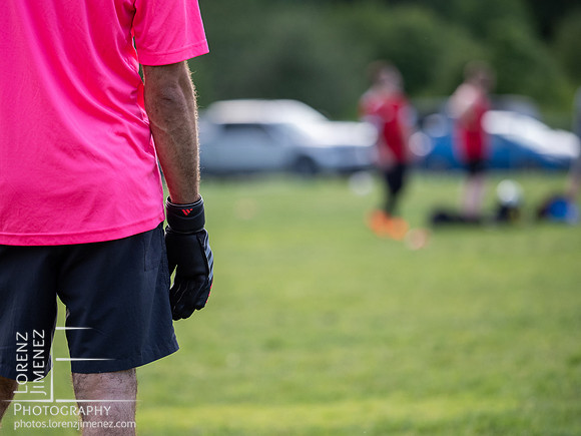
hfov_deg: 6.6
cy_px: 218
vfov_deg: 5.0
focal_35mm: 300
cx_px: 290
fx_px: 5035
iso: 400
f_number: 2.8
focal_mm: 150
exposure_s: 1/1250
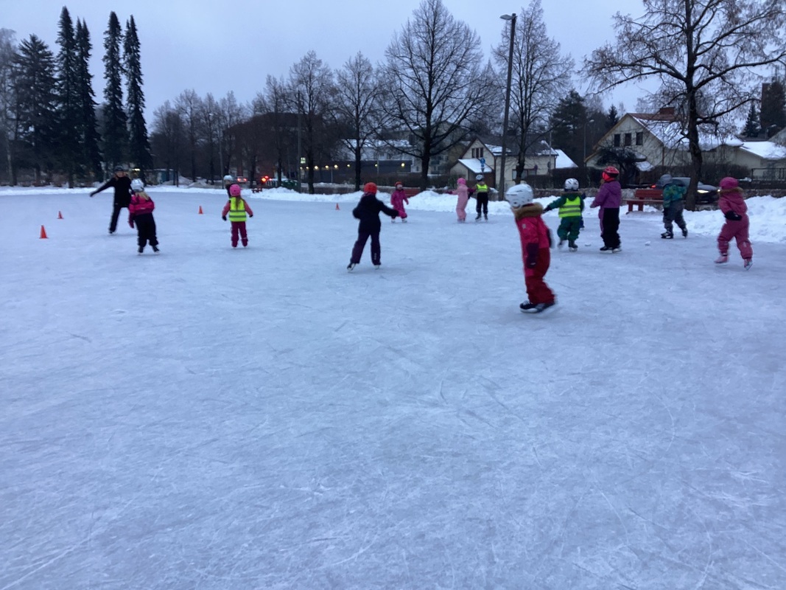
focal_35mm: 31
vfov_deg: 45.4
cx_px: 393
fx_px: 704
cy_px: 295
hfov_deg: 58.4
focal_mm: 3.3
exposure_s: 1/50
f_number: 2.4
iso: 50
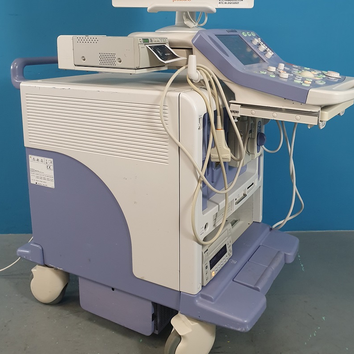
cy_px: 129
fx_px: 405
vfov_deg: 46.7
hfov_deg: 47.2
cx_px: 185
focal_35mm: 35
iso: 320
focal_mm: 4.3
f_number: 2.4
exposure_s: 1/50
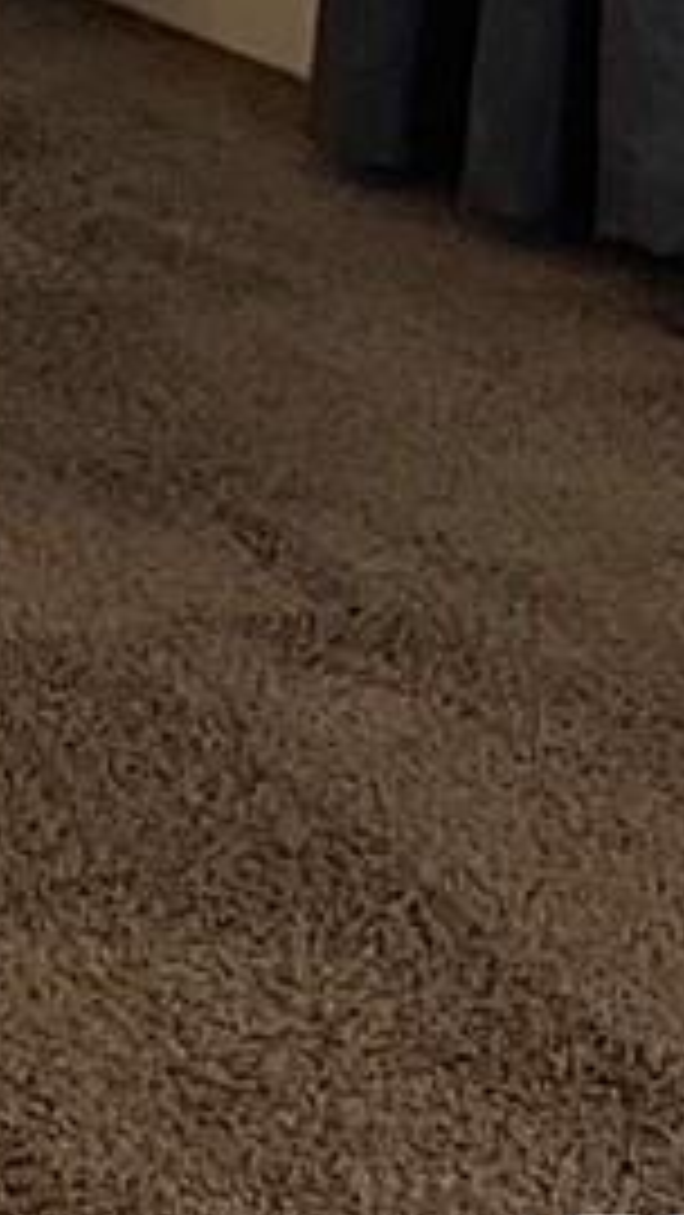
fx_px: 5414
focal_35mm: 168
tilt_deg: -1.0
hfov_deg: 5.8
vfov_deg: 11.4
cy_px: -1341
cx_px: -2300
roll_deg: -0.8
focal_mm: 5.1
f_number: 1.6
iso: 100
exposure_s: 1/60
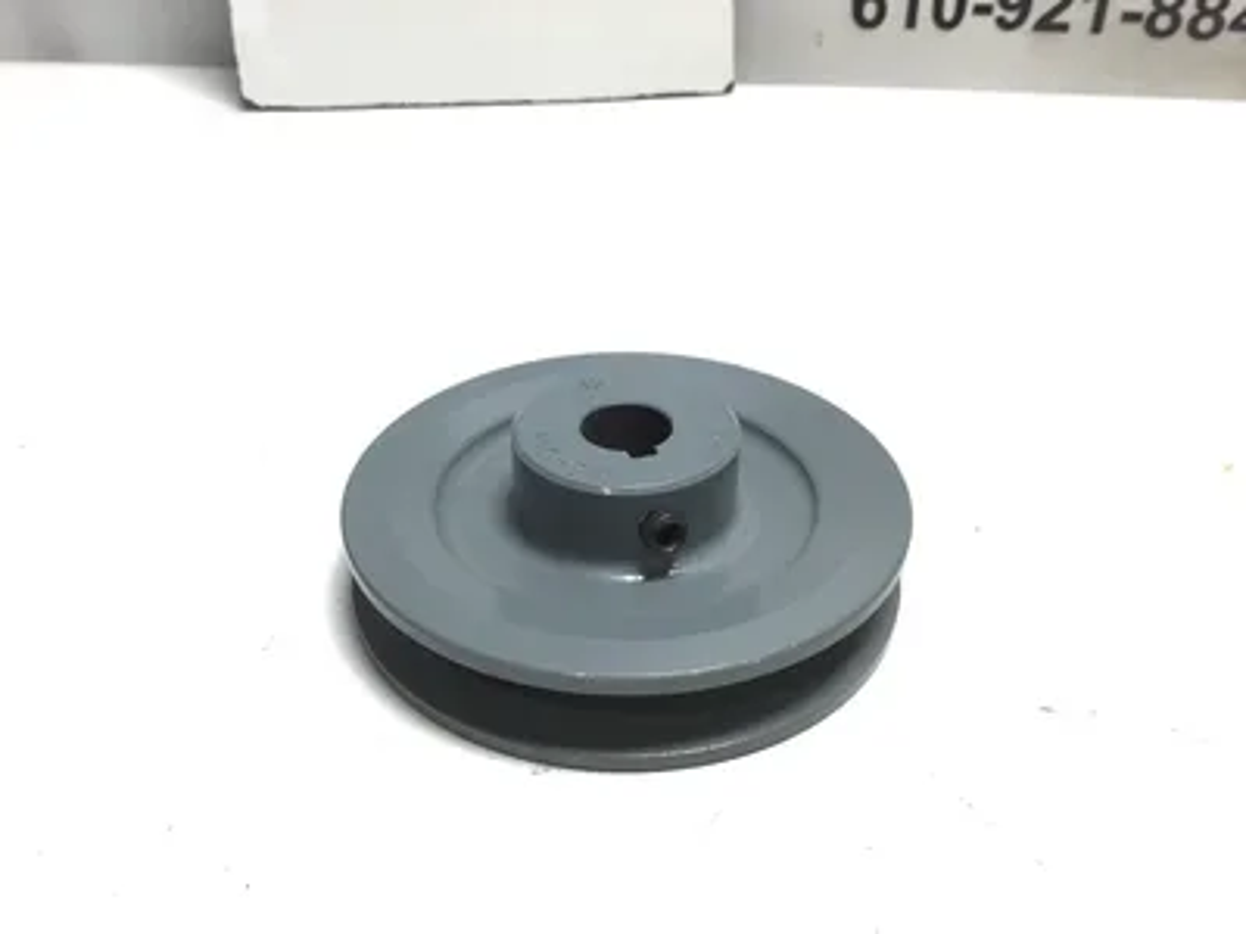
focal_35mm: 31
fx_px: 1116
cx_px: 623
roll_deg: +0.5
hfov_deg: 58.4
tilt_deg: -33.2
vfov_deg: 45.4
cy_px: 467
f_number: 2.4
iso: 25
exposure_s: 1/60
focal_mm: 3.3
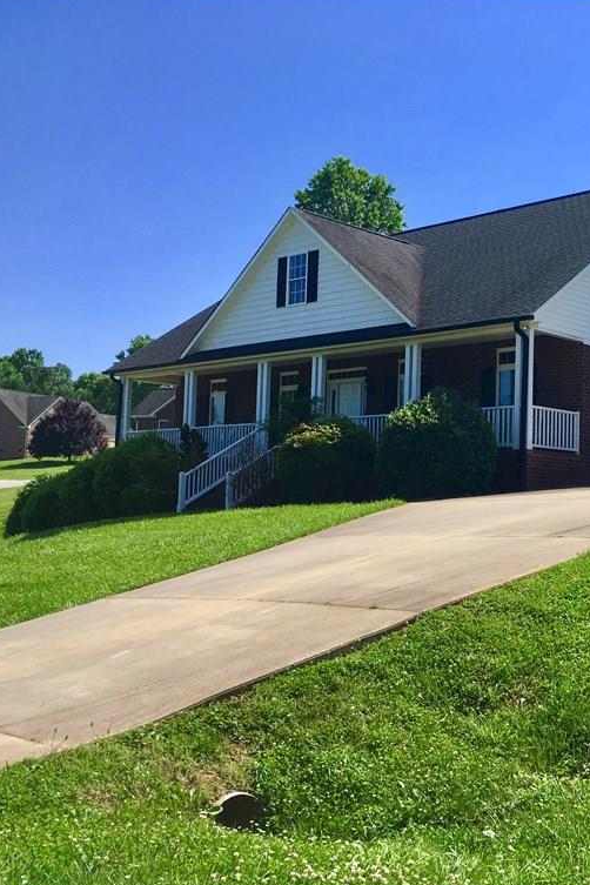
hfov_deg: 31.0
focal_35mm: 41
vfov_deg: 47.4
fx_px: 1008
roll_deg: -1.1
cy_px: 442
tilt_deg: +3.3
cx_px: 538
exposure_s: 1/1326
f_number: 2.2
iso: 25
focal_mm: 4.15
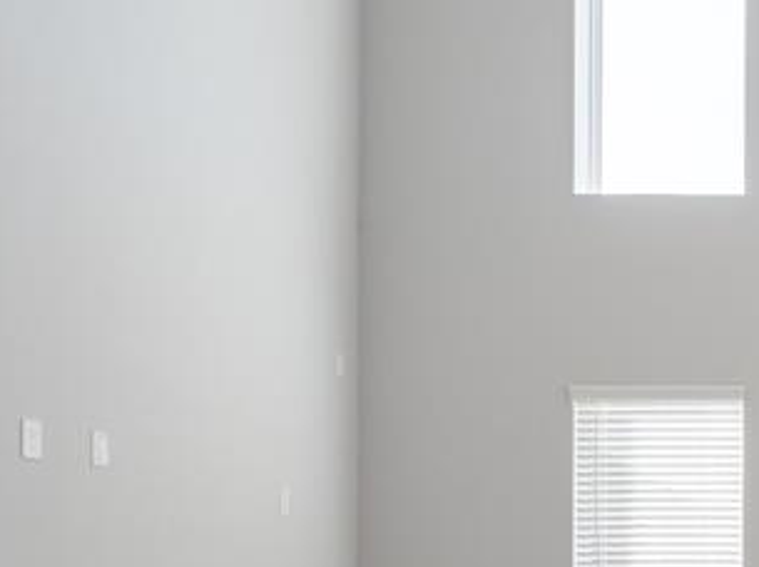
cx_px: 931
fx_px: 1029
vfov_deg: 29.0
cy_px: 553
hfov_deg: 32.6
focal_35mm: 47
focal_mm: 7
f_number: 8
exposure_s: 1/40
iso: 200
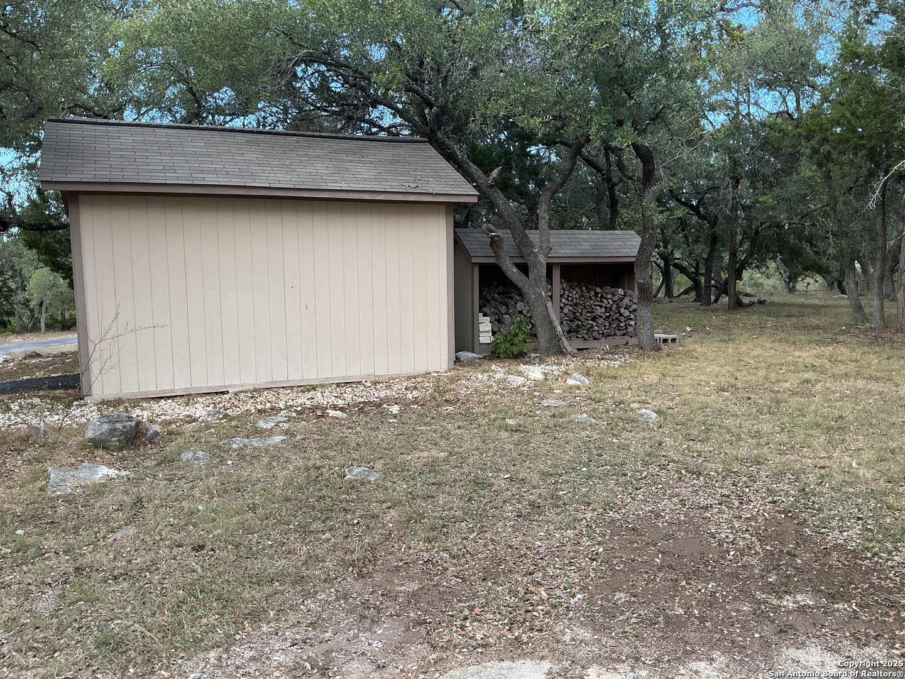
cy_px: 340
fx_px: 758
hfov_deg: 61.7
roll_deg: +0.2
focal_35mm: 29
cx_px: 452
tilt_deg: -3.8
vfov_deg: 48.2
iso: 20
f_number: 1.8
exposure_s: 1/188
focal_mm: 3
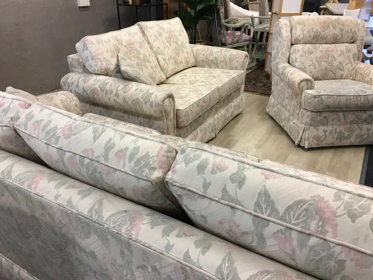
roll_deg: -0.6
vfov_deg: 46.8
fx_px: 323
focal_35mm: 30
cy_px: 137
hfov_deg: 60.0
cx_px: 189
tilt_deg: -24.7
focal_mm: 4.15
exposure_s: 1/33
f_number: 2.2
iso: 50
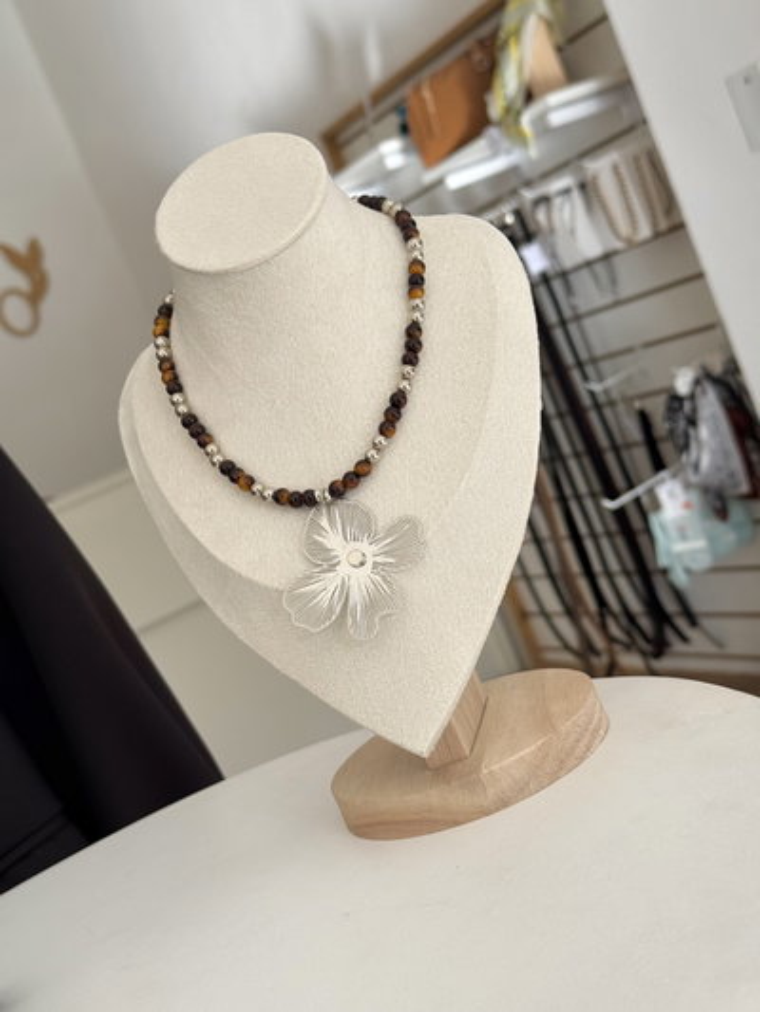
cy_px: 506
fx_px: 1405
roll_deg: +22.8
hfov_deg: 30.3
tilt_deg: -6.3
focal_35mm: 48
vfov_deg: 39.6
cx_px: 380
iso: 64
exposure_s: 1/507
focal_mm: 6.76
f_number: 1.78
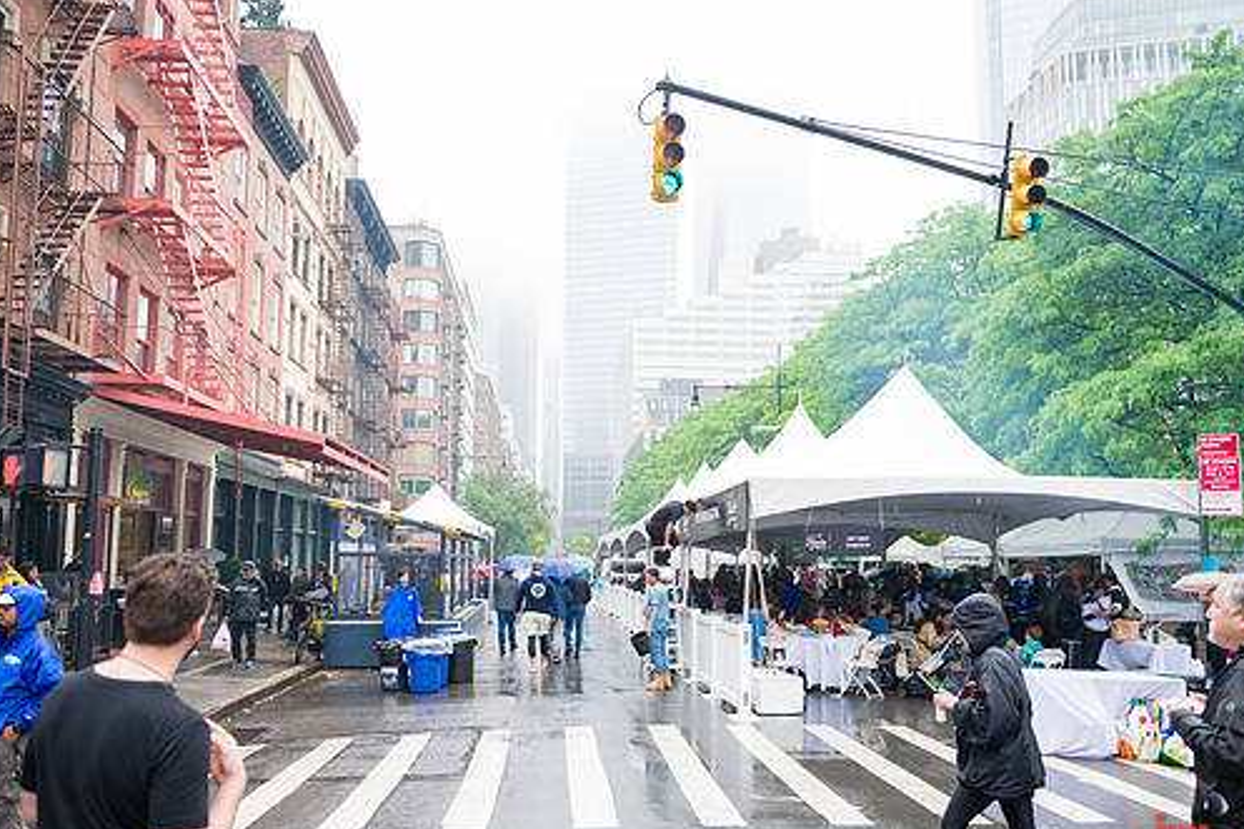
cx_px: 608
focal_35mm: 28
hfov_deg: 65.5
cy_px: 461
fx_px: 967
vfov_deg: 46.3
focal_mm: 24
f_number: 3.2
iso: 320
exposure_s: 1/400
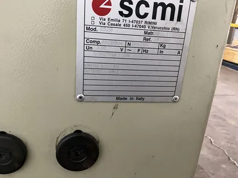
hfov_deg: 61.7
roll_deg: -4.6
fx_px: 199
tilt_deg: -18.4
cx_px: 119
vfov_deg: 48.2
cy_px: 89
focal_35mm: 29
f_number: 1.8
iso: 320
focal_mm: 3
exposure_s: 1/40
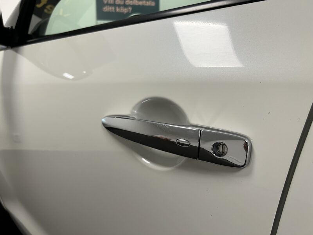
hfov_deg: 67.3
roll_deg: -2.4
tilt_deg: -15.5
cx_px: 156
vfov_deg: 53.1
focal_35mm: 26
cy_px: 118
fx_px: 235
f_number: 1.5
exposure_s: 1/50
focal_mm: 5.7
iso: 80
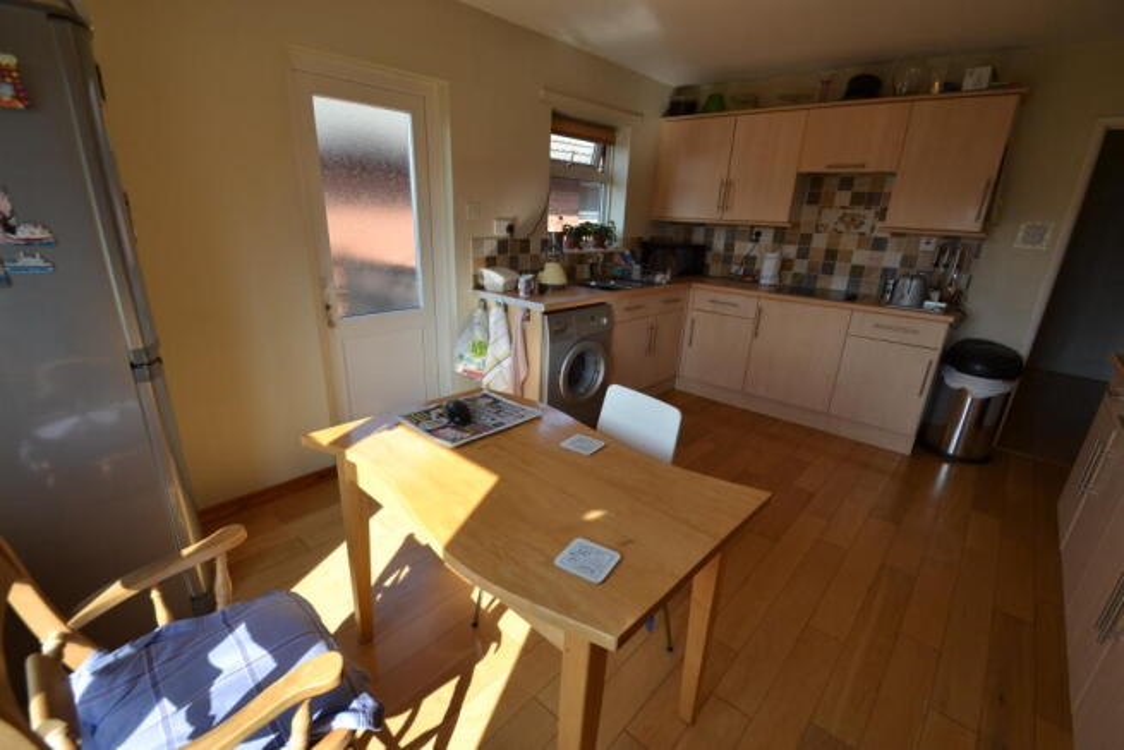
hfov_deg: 100.4
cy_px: 375
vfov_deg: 77.4
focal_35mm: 15
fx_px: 468
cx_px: 562
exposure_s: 1/125
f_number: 5.6
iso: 140
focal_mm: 10
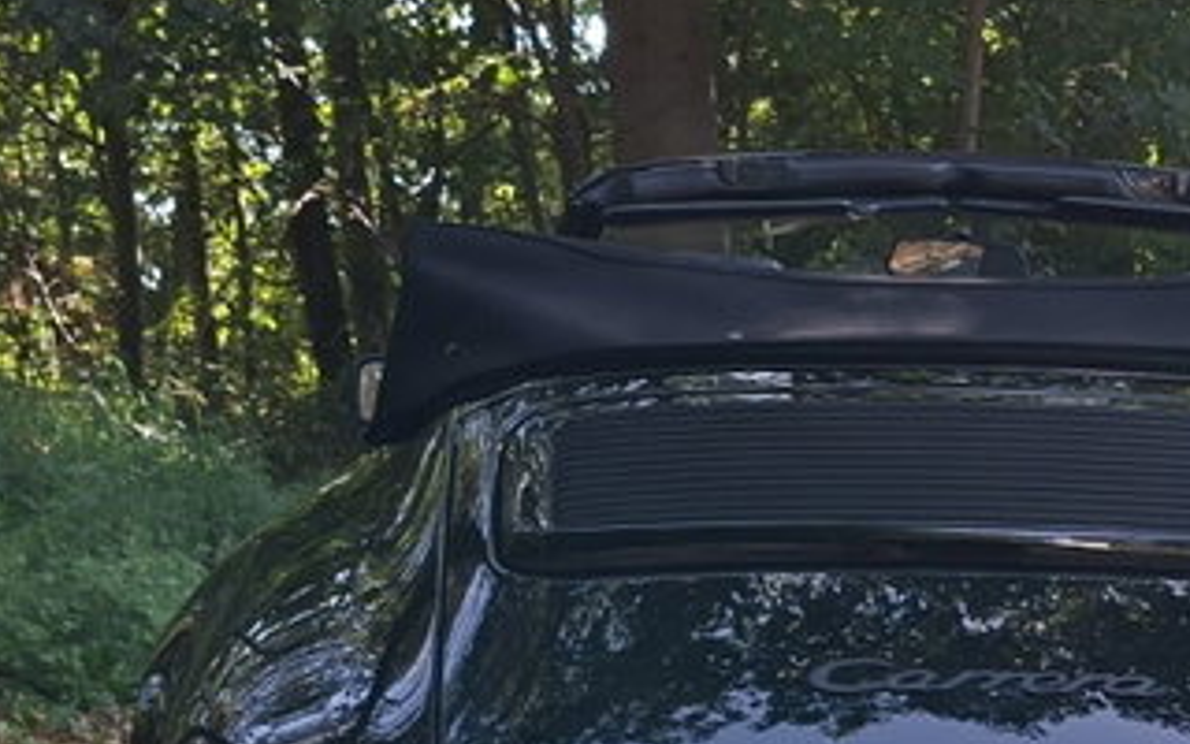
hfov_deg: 26.1
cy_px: 722
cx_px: 926
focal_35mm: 78
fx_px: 2530
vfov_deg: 16.4
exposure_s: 1/470
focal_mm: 5.54
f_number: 1.8
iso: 50
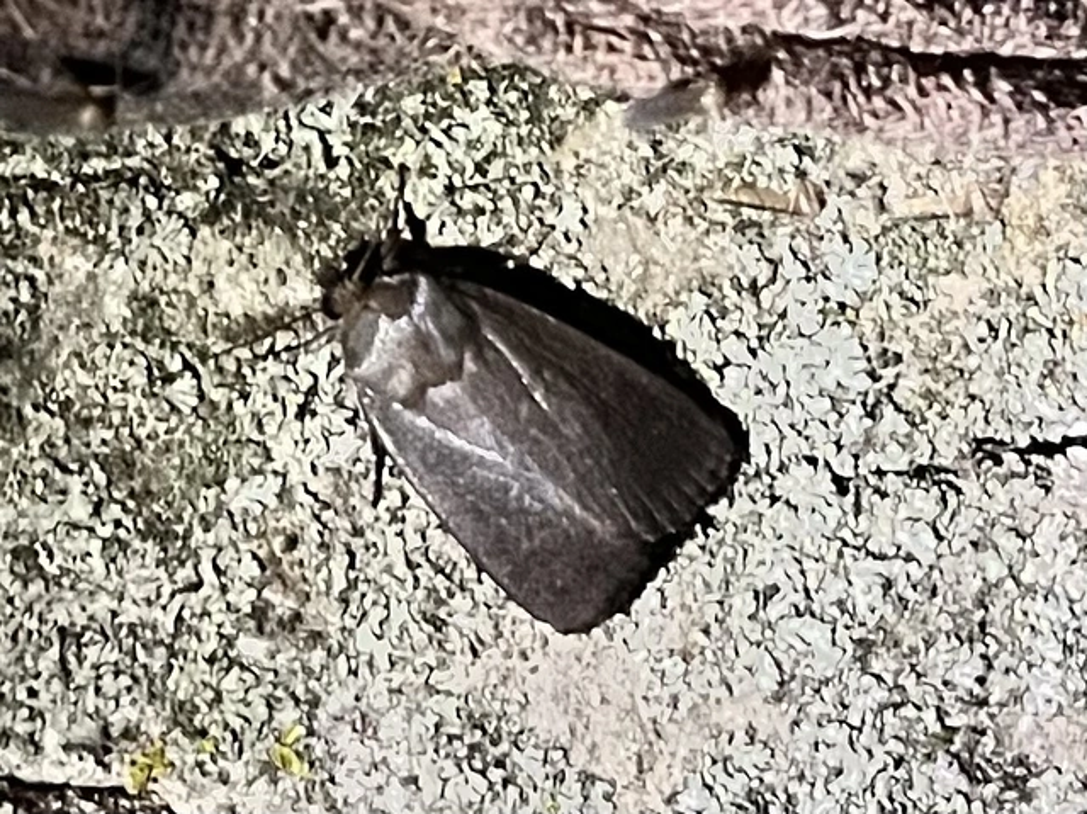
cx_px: 544
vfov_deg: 53.0
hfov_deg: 67.3
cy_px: 407
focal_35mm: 26
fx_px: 816
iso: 500
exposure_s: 1/43
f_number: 1.6
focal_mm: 5.1
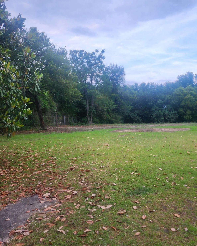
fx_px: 255
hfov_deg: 42.1
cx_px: 117
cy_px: 153
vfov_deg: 51.0
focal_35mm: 35
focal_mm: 6.4
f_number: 1.8
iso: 20
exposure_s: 1/180
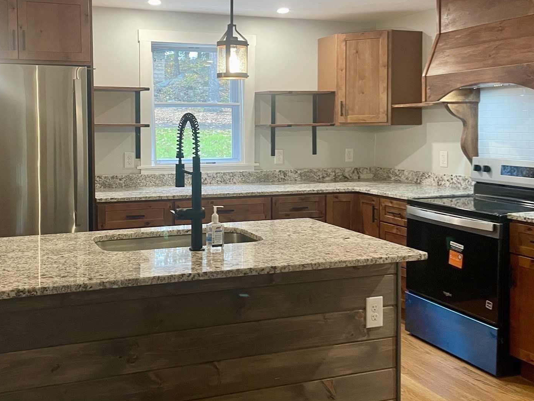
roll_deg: +0.4
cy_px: 155
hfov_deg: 48.4
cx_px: 193
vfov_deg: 37.5
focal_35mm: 38
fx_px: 586
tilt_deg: -2.2
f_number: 1.6
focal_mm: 4.2
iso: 160
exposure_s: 1/60
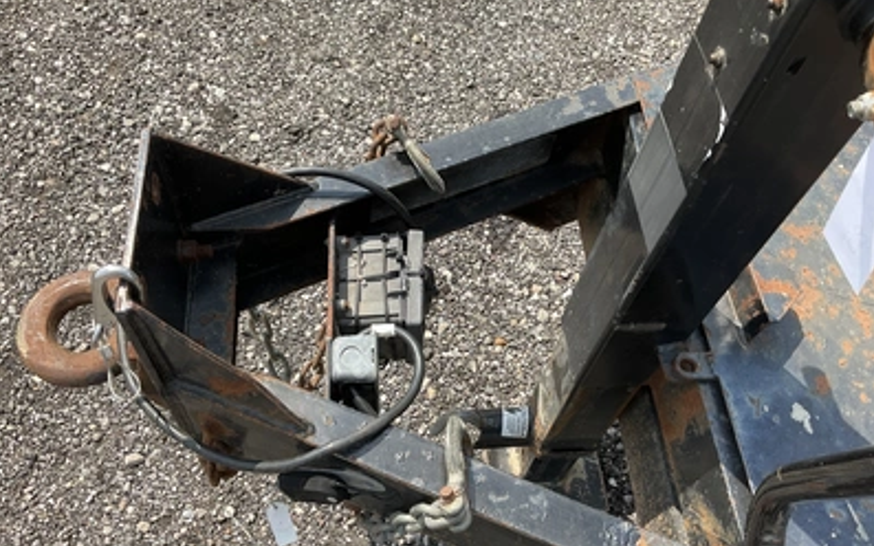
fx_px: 738
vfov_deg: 40.6
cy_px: 280
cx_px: 438
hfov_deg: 61.2
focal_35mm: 31
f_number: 1.8
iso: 25
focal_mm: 3
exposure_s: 1/962
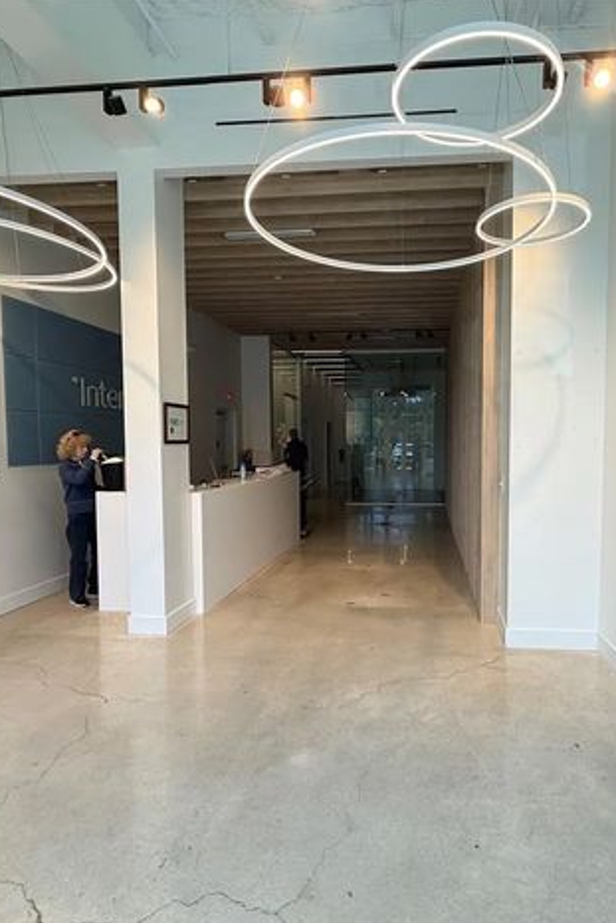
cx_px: 386
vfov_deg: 84.0
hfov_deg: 61.1
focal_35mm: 20
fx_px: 513
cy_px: 469
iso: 64
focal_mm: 2.22
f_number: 2.2
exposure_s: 1/138
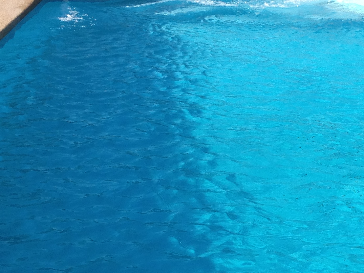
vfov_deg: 14.3
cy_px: 195
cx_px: 271
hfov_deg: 19.0
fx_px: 1083
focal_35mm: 103
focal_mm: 4.28
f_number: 2.4
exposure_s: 1/1381
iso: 64
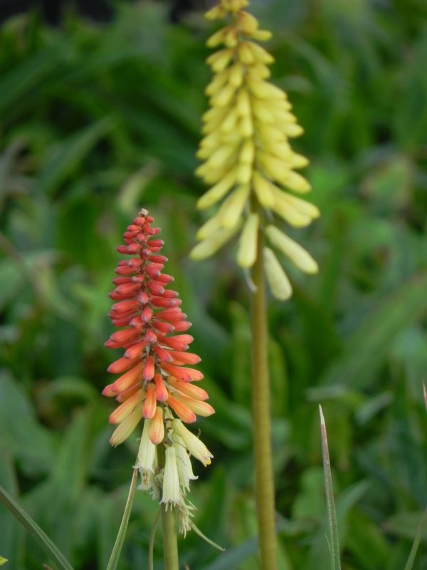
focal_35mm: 605
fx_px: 9951
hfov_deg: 2.5
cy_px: 285
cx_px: 214
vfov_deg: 3.3
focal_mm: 107.6
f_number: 5
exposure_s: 1/160
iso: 160
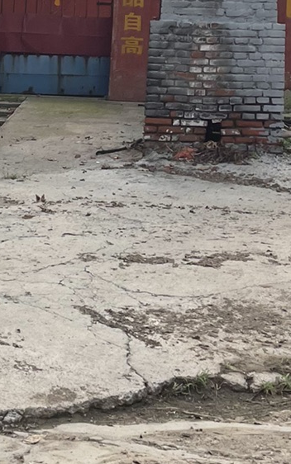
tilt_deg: +0.7
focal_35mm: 98
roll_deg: -2.1
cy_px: 58
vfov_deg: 20.8
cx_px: 135
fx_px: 1242
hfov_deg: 13.4
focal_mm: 4.2
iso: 32
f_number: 1.6
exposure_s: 1/2564
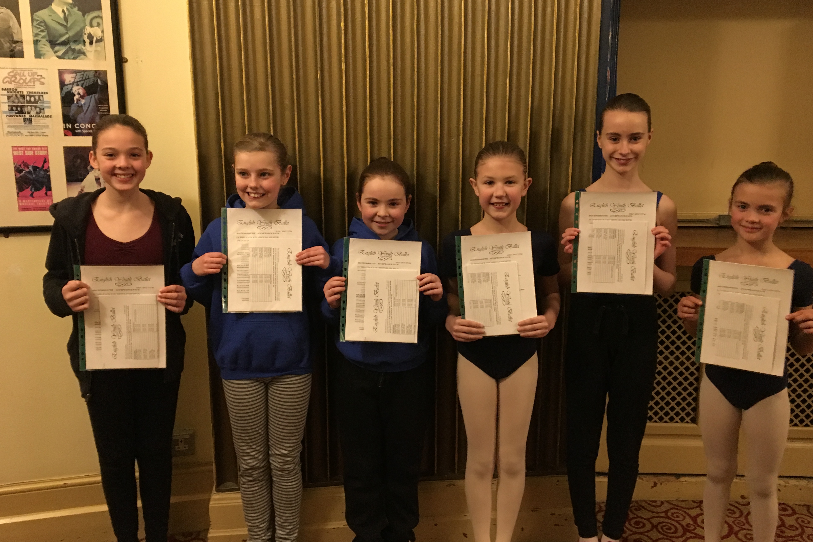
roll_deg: +0.9
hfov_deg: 60.3
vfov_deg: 42.3
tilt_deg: -11.4
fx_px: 700
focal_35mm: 31
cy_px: 269
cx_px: 412
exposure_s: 1/17
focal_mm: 4.15
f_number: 2.2
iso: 400
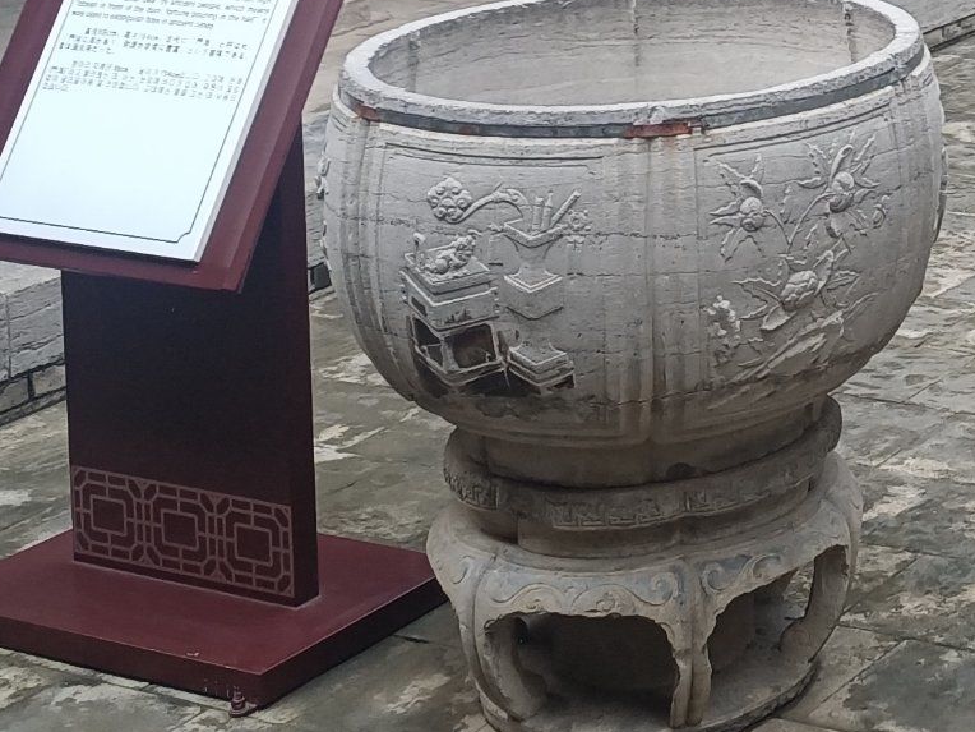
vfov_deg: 14.9
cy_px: -305
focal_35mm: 93
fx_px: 2619
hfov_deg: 19.3
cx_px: 1293
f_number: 1.8
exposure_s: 1/101
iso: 101
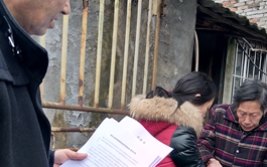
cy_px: 164
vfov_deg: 23.9
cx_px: 176
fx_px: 379
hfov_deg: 38.4
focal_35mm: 52
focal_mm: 3.88
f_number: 2
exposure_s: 1/248
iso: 50
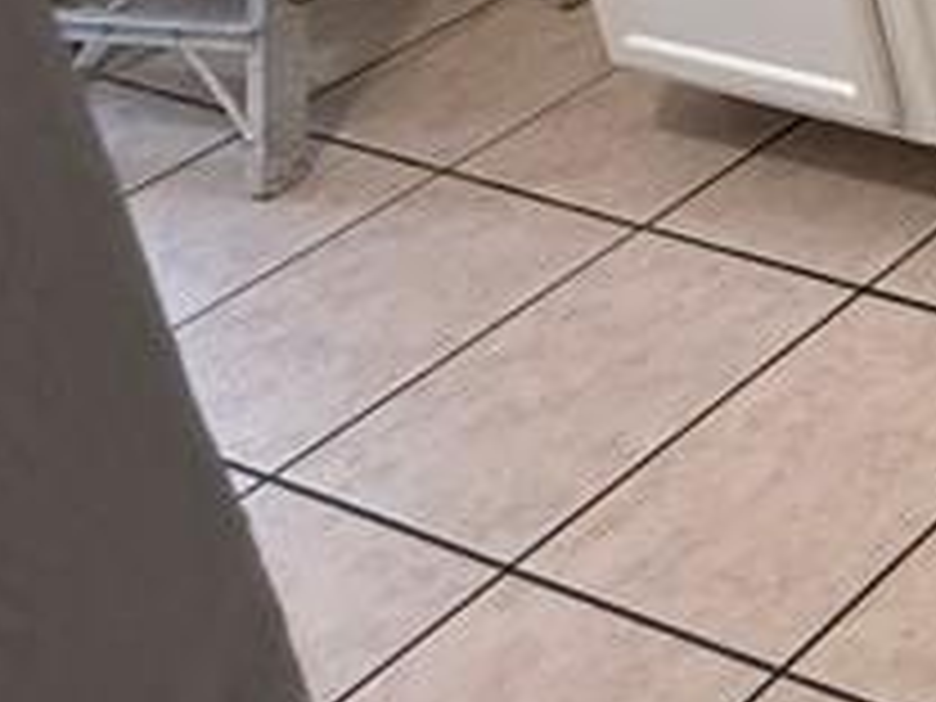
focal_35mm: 69
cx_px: 2124
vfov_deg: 16.5
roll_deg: +3.5
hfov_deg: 16.2
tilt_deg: -13.9
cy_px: -684
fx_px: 1866
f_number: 2.2
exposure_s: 1/60
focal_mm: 2.22
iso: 400
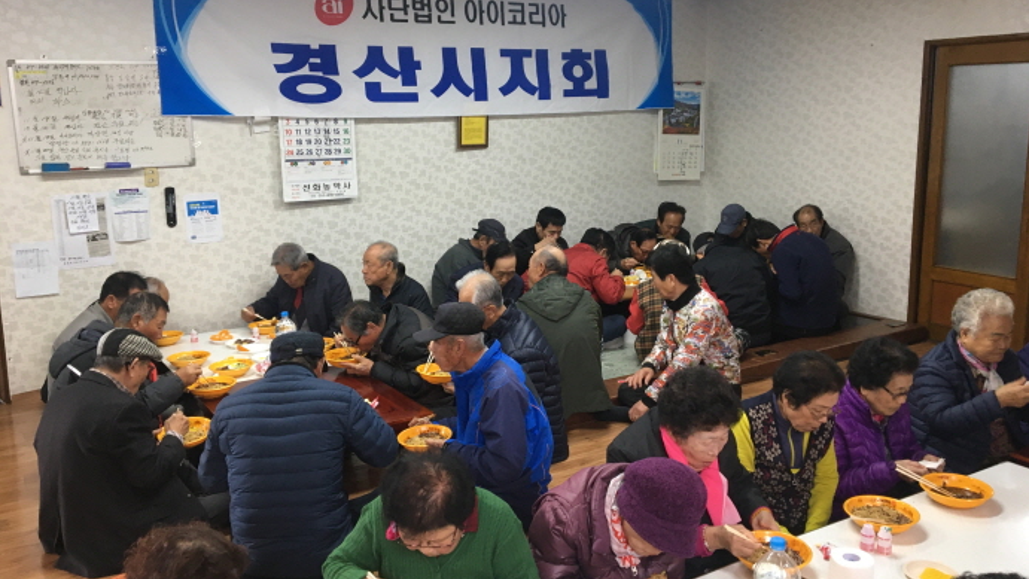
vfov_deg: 36.6
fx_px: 873
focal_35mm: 32
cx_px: 520
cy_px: 252
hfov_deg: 61.0
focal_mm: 4.15
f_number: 2.2
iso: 80
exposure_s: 1/30
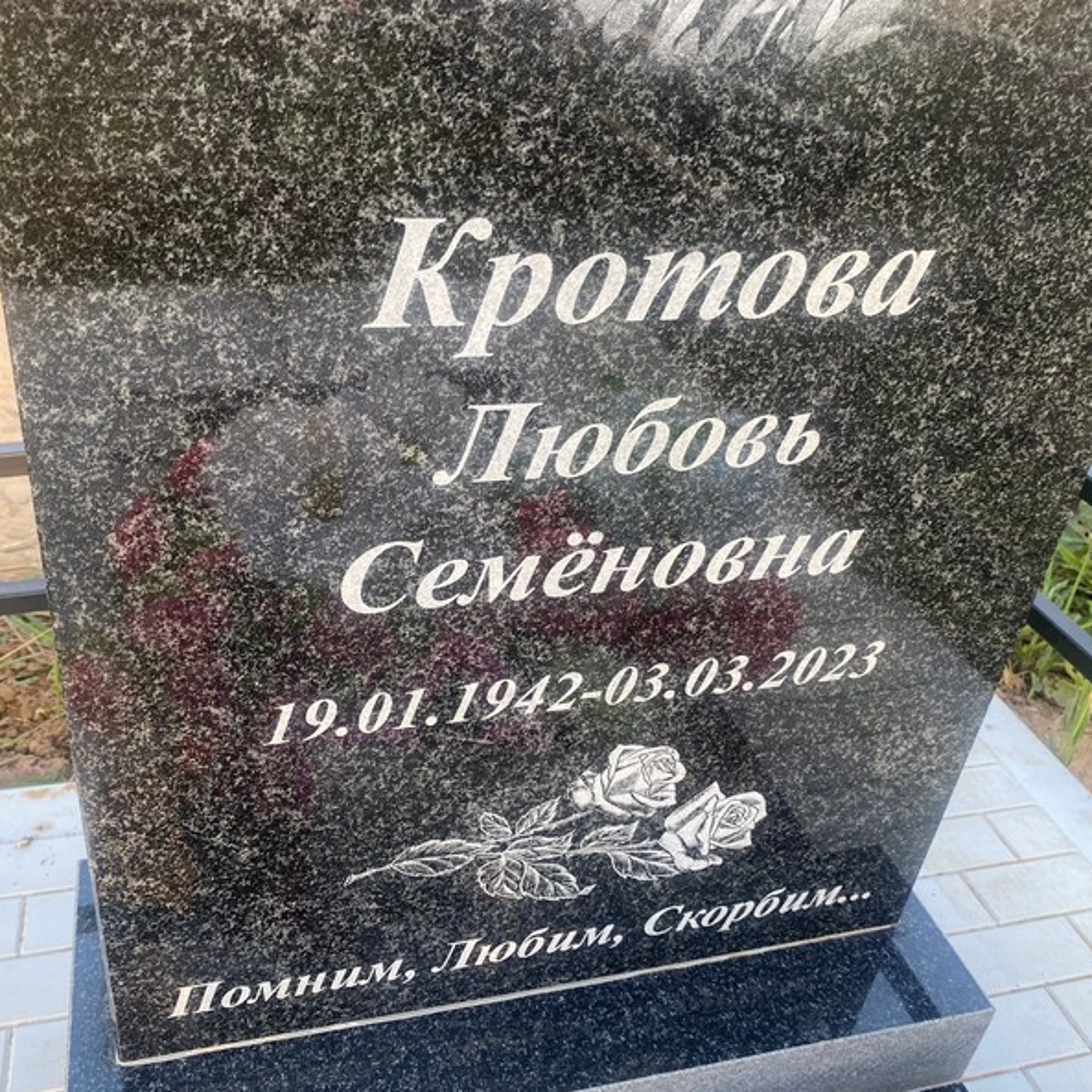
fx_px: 1106
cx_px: 499
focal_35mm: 31
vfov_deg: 52.5
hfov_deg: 52.5
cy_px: 545
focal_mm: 4.25
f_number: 1.8
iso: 40
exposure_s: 1/122
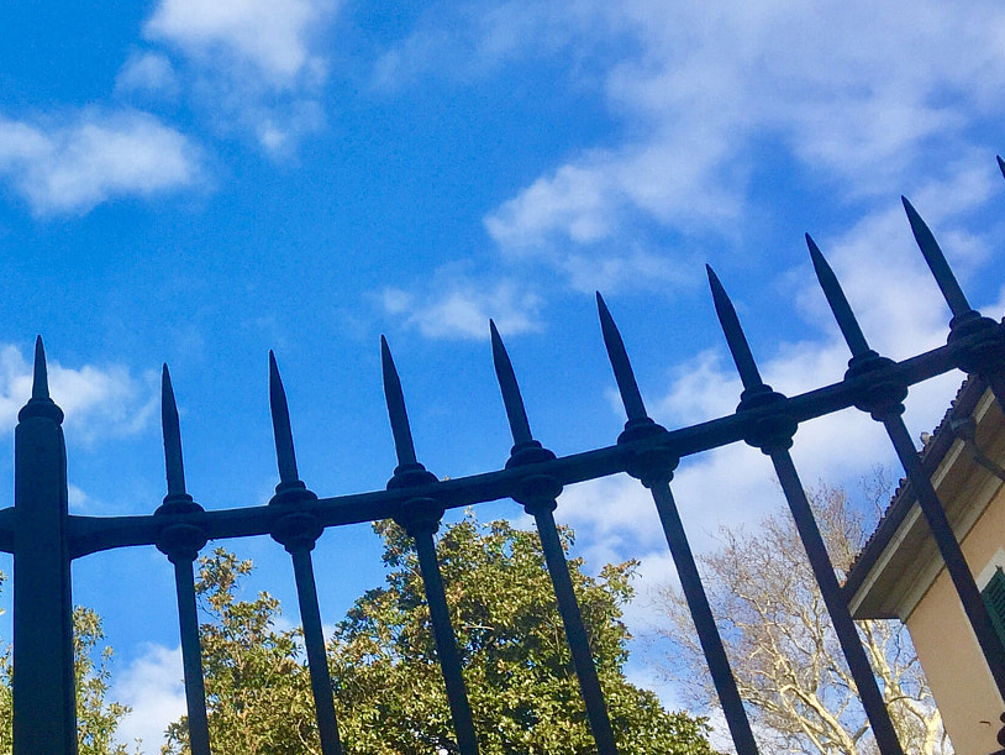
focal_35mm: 57
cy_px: 235
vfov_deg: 25.5
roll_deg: +0.2
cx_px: 44
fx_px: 1655
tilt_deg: +42.1
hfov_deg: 31.7
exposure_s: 1/1276
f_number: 2.2
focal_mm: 4.15
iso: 32
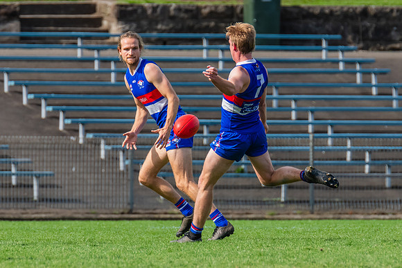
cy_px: 109
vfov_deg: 1.6
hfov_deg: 2.4
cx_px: 158
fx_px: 9586
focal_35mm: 858
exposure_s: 1/1600
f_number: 6.3
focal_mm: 420
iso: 800
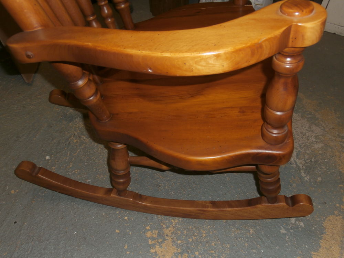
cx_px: 172
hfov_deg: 60.0
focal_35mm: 30
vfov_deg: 46.8
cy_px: 129
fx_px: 298
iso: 100
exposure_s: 1/30
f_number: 3.5
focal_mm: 5.36
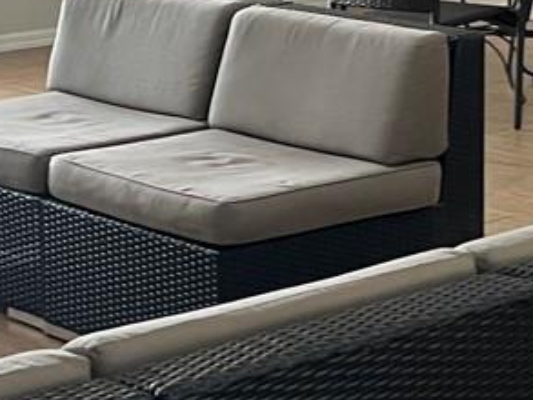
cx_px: 266
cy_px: 20
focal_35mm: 142
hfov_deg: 13.9
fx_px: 2187
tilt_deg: -7.7
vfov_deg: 10.4
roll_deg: +1.0
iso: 100
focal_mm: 5.7
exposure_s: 1/60
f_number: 1.5
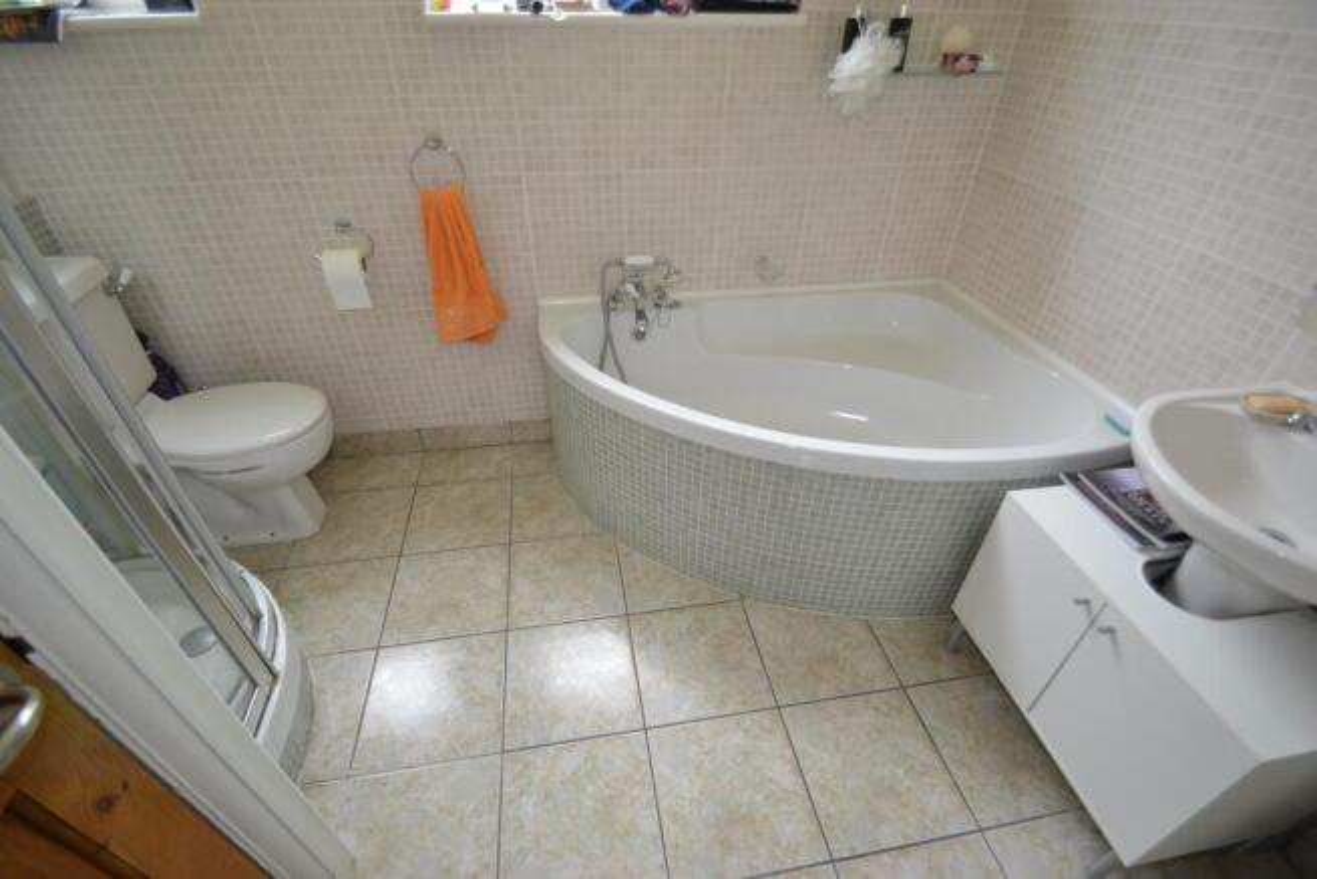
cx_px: 658
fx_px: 549
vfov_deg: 77.4
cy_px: 440
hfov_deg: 100.4
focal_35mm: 15
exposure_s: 1/60
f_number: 3.5
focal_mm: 10
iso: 400
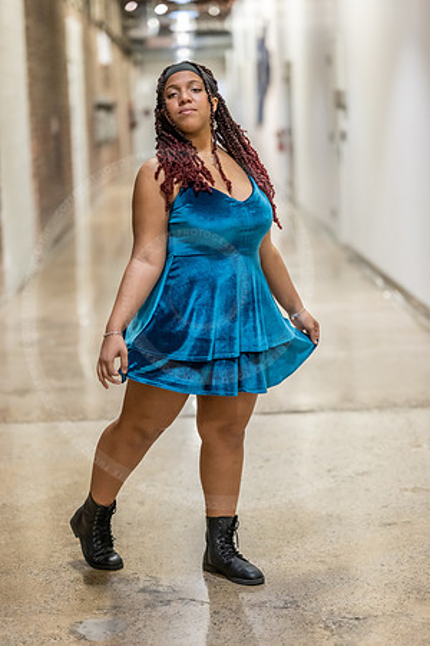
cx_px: 215
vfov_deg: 23.9
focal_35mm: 85
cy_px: 323
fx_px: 1523
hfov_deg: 16.1
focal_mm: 85
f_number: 1.8
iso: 3200
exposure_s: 1/200
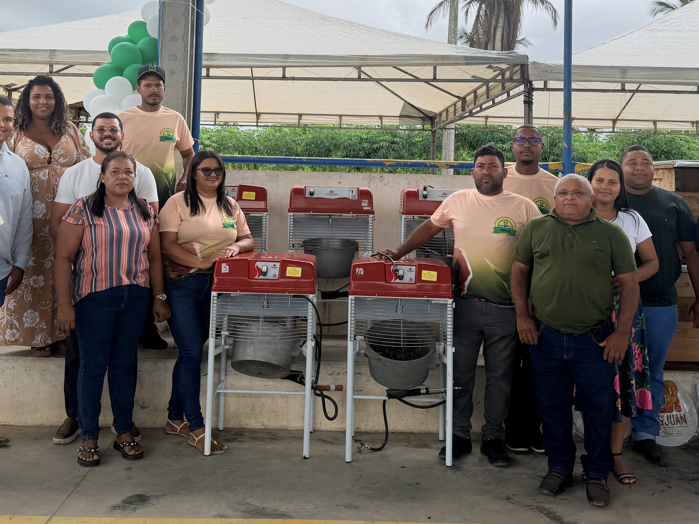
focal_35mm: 38
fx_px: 767
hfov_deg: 49.0
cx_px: 339
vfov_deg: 36.9
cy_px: 134
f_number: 1.78
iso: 100
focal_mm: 6.76
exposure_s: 1/2299
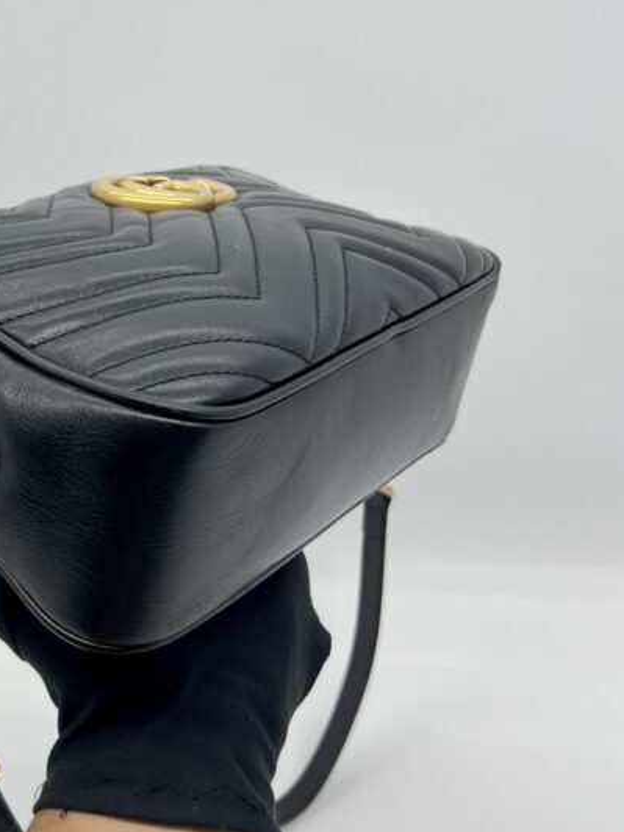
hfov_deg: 28.4
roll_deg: +1.0
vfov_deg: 38.1
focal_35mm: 50
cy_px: 371
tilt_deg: -27.2
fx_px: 1202
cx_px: 117
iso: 32
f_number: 1.5
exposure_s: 1/117
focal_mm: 5.7
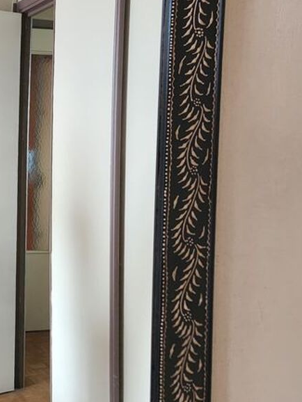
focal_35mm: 53
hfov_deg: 25.9
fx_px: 616
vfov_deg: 36.1
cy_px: 171
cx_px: -12
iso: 1000
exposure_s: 1/120
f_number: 1.8
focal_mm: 5.4
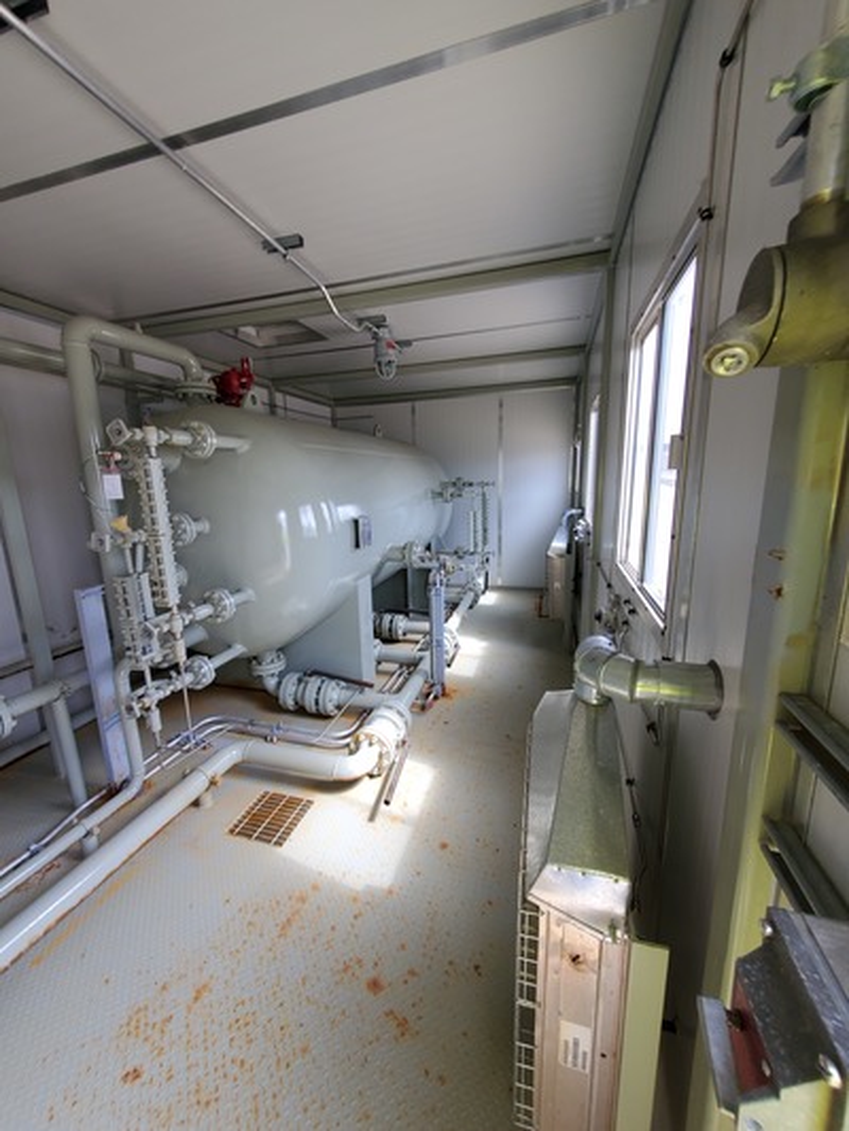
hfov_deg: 89.9
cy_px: 566
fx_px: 425
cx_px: 424
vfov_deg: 106.2
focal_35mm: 13
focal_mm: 1.8
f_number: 2.2
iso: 100
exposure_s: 1/119
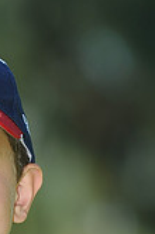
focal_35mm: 700
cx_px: -51
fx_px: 4539
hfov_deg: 2.0
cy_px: 258
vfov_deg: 2.9
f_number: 4.5
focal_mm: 200
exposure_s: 1/500
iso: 200
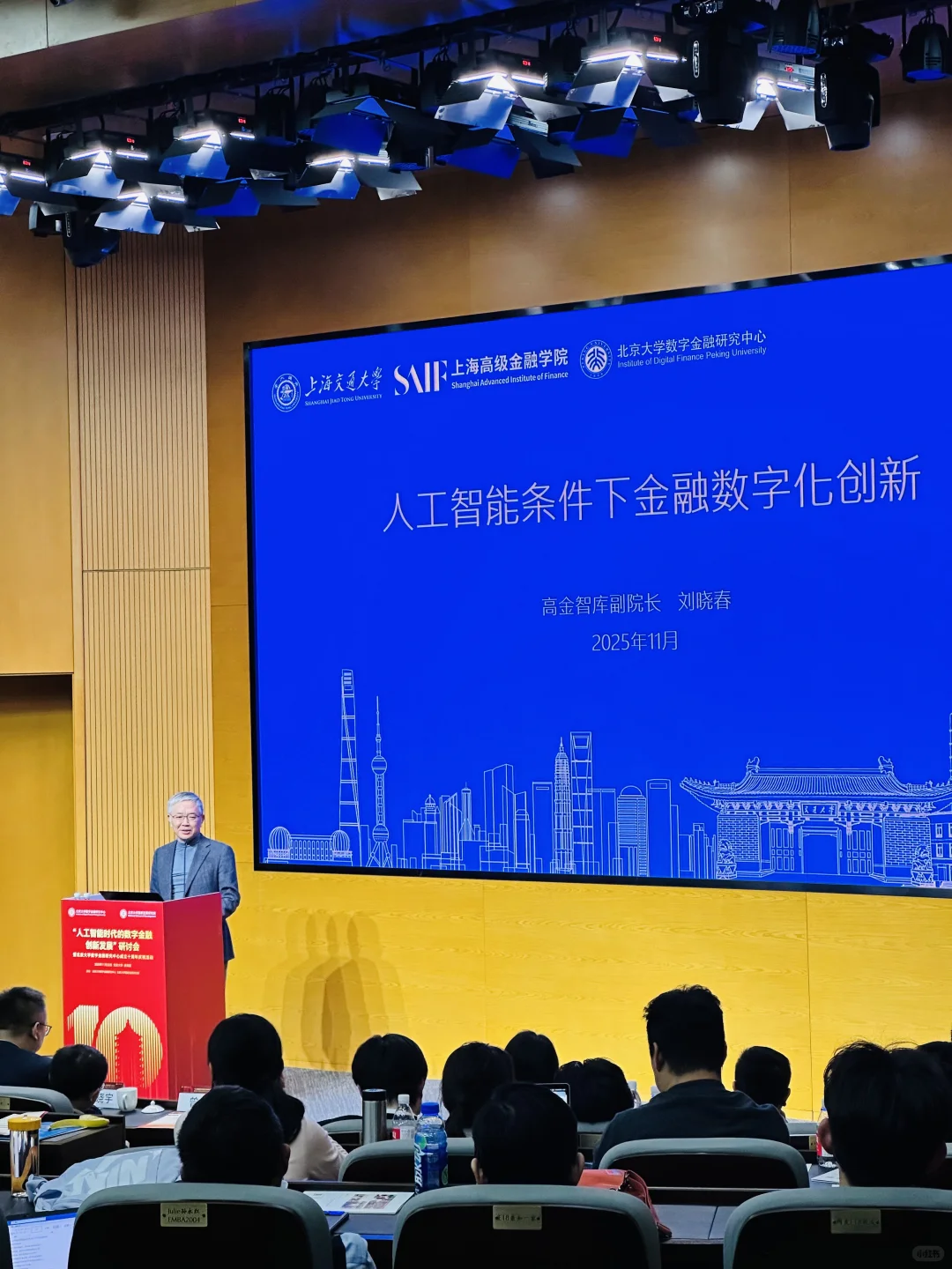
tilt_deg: +1.5
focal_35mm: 77
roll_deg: +0.4
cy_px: 634
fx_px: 2824
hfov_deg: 19.1
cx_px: 476
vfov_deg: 25.3
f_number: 2.8
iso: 250
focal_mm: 9
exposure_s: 1/70
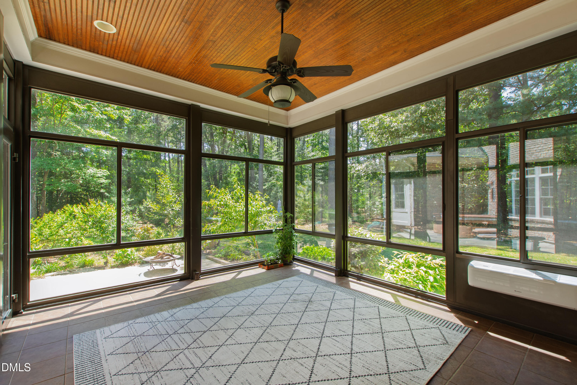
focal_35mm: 15
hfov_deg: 100.4
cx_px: 288
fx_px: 240
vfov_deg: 77.3
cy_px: 192
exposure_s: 1/10
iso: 100
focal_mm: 10
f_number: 8
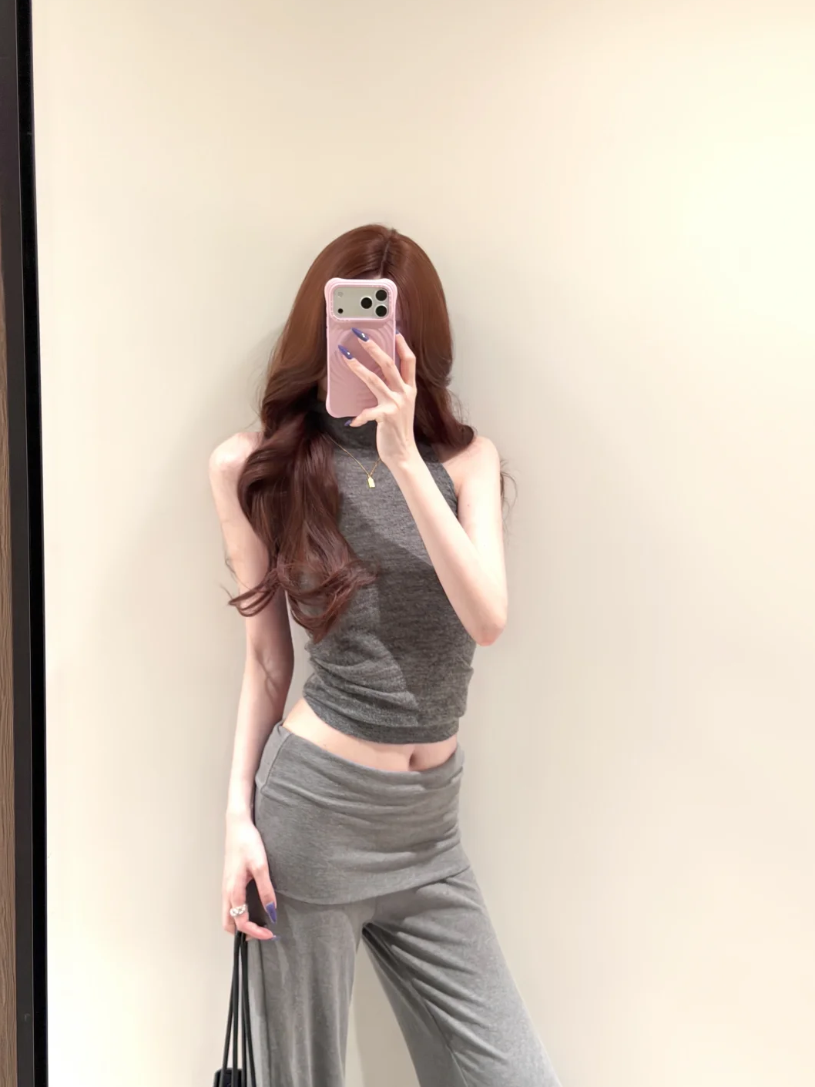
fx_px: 1538
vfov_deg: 38.9
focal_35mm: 49
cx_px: 415
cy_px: 543
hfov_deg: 29.7
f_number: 1.78
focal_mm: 6.76
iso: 400
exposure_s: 1/40
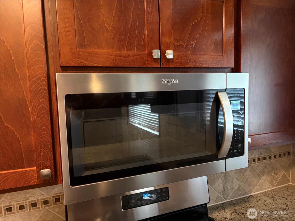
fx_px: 222
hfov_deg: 67.3
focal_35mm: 26
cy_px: 110
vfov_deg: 53.1
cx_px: 148
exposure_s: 1/60
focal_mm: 5.96
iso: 250
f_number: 1.6
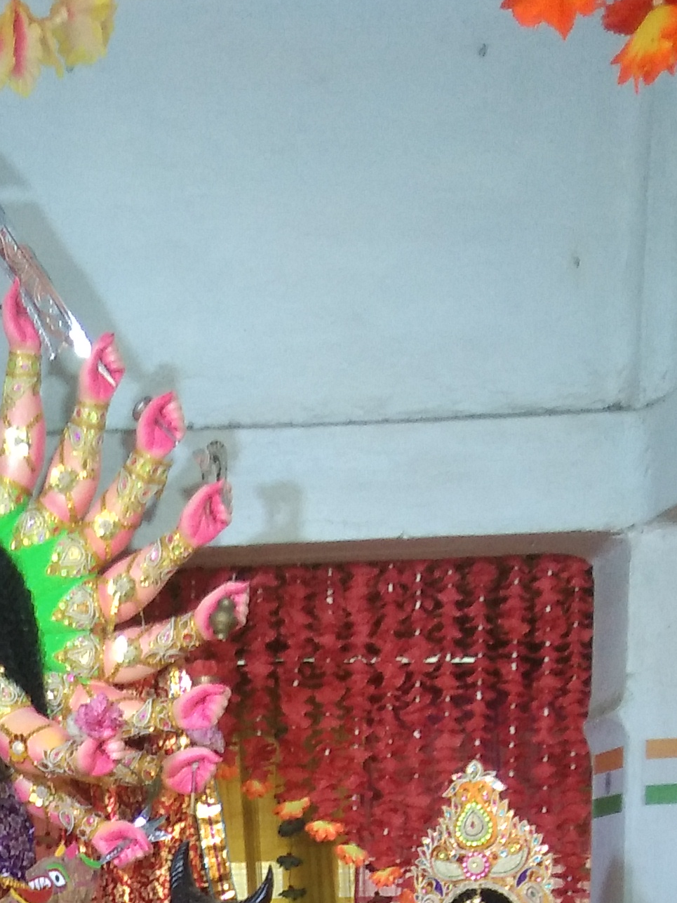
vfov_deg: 18.0
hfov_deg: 14.8
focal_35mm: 97
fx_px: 2530
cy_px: 1356
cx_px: -118
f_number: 2.2
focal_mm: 3.65
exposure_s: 1/33
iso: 257
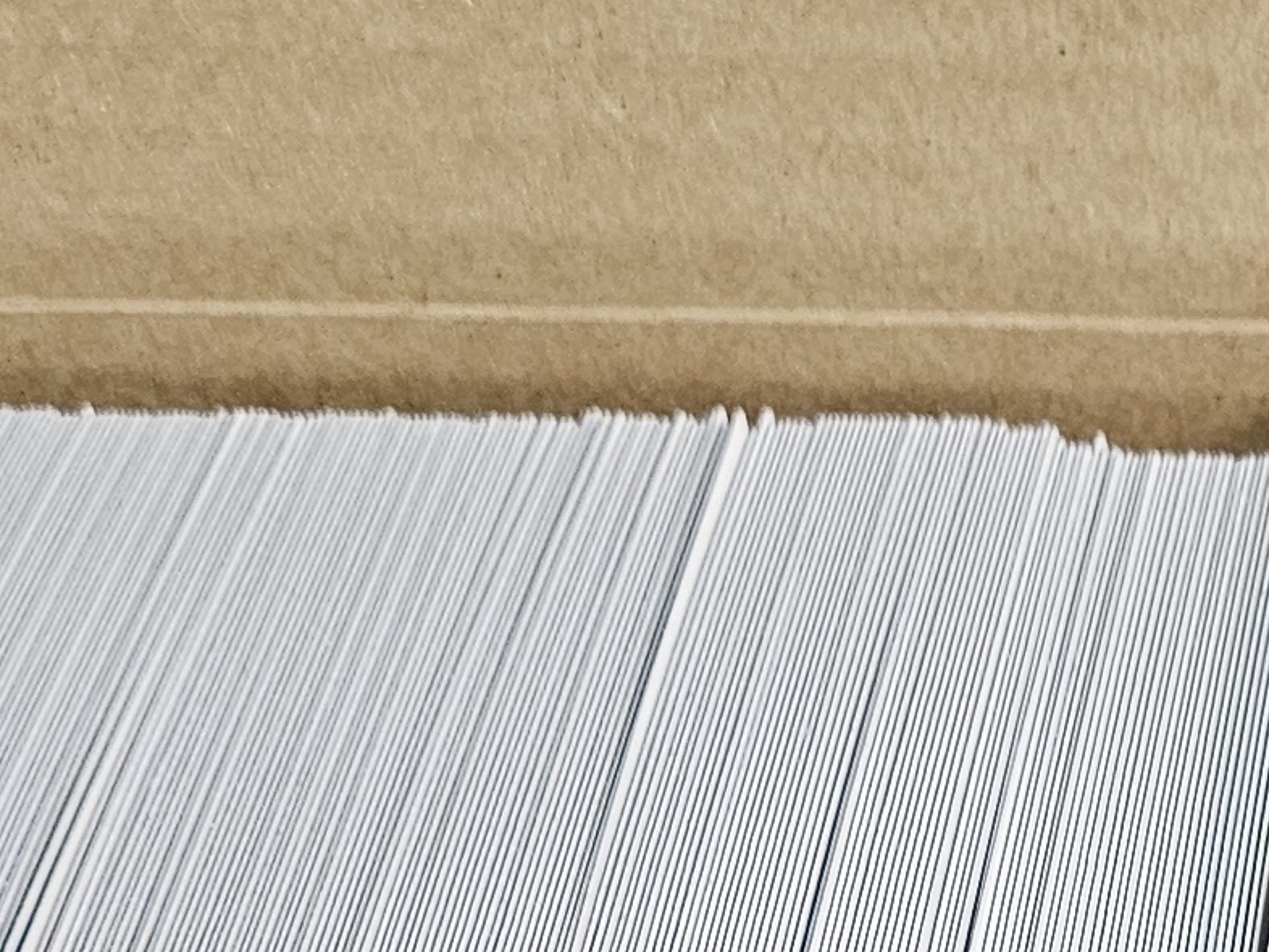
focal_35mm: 117
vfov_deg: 11.9
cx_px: 1669
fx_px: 4290
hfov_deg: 15.9
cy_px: 1546
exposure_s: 1/120
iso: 250
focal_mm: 6.3
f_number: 1.7
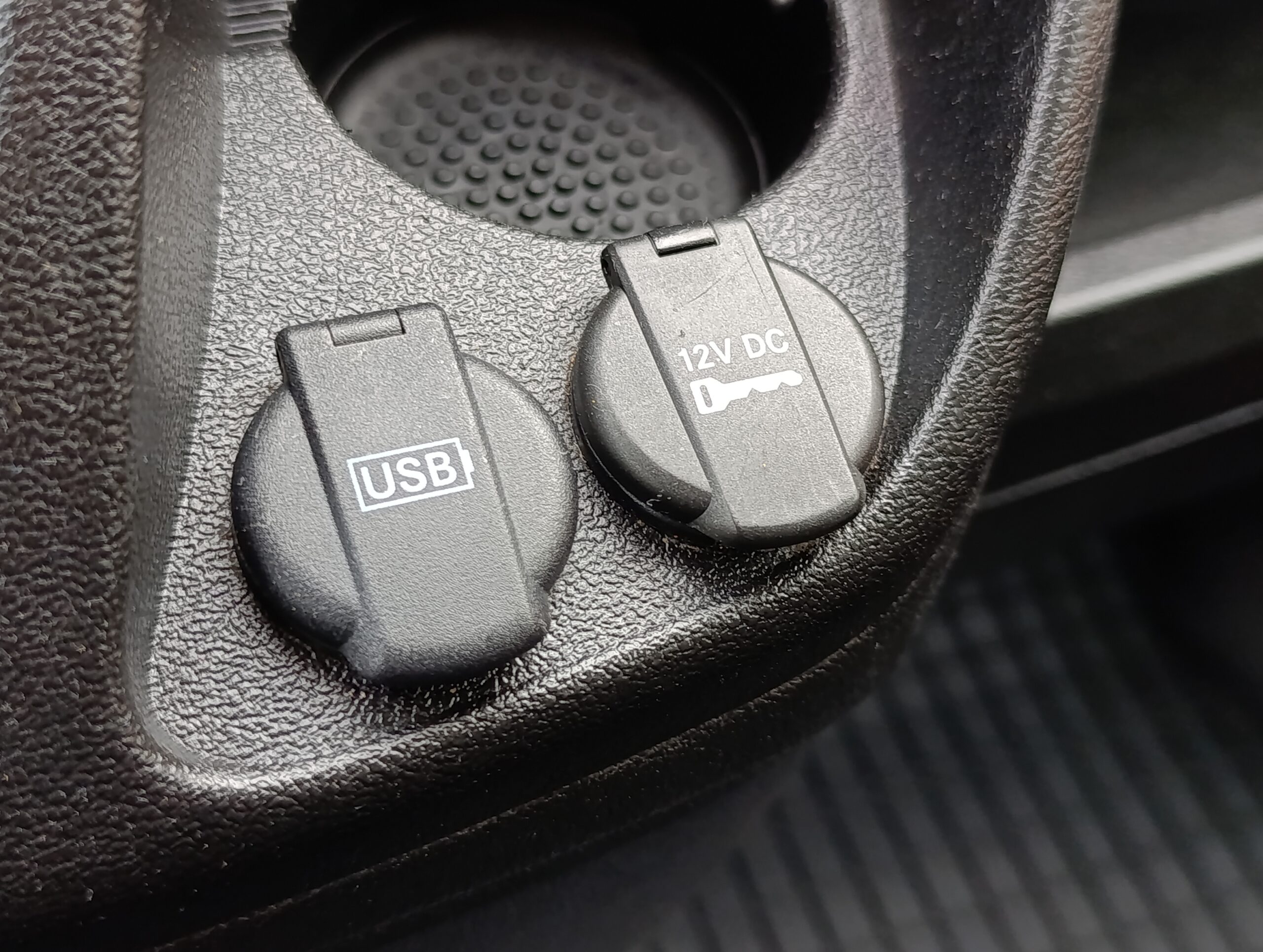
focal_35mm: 39
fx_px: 1425
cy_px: 476
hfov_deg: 47.8
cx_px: 632
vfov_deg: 36.9
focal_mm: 6.14
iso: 250
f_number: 1.6
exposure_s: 1/100
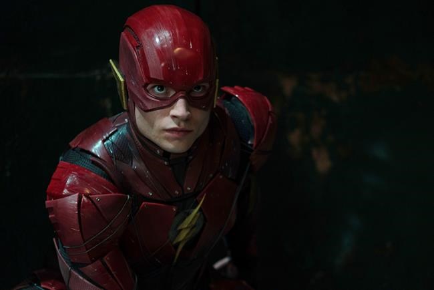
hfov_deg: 11.9
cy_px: 145
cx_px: 217
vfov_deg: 8.0
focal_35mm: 172
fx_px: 2074
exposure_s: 1/160
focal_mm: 172
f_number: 4
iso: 3200
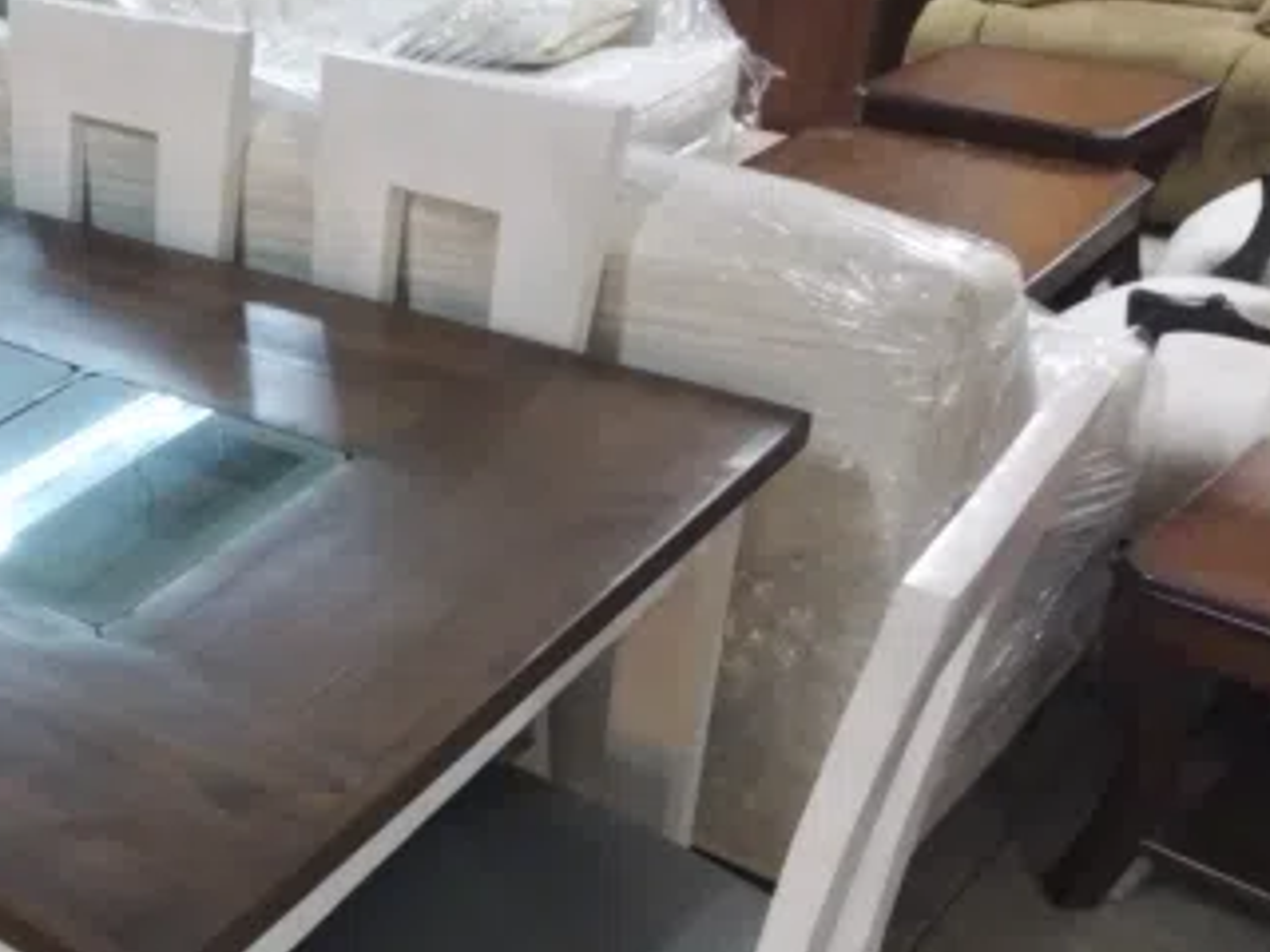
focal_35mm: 52
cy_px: 587
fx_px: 1908
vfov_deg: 27.9
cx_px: 28
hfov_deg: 33.9
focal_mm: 4.75
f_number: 1.8
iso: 743
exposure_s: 1/20
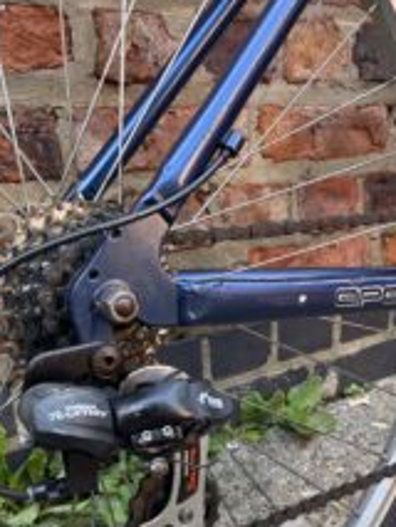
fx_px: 670
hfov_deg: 32.6
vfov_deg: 41.7
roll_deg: +2.7
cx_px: 265
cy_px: 391
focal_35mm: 44
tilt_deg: -22.0
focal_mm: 4.2
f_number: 1.6
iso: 80
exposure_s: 1/121
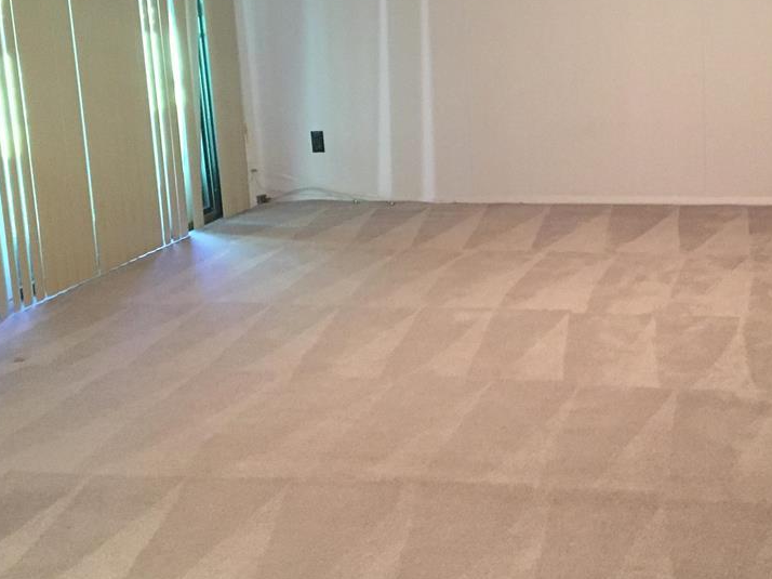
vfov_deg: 22.6
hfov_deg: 29.6
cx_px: 507
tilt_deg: -12.9
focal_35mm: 65
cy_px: 252
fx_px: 1449
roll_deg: +1.7
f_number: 2.2
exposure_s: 1/15
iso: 200
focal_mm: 4.15
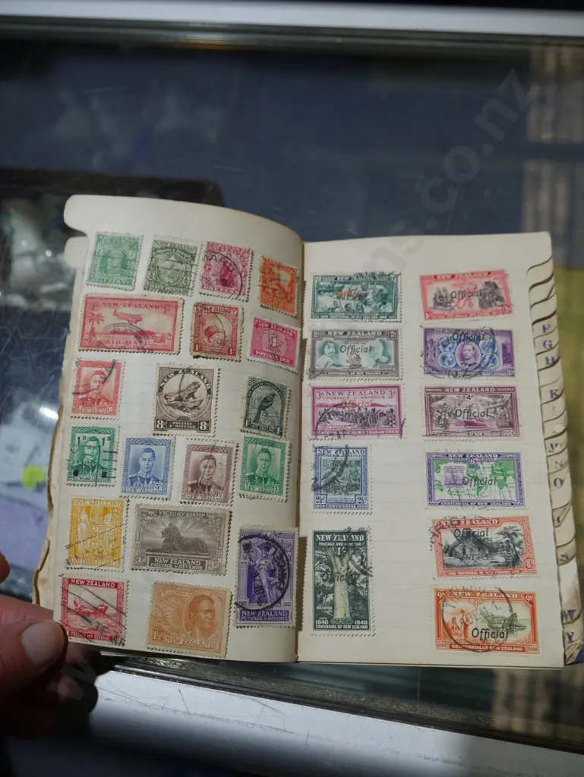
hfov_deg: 49.8
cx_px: 292
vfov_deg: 63.4
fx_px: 629
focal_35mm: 28
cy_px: 388
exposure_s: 1/125
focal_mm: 14
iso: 200
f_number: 4
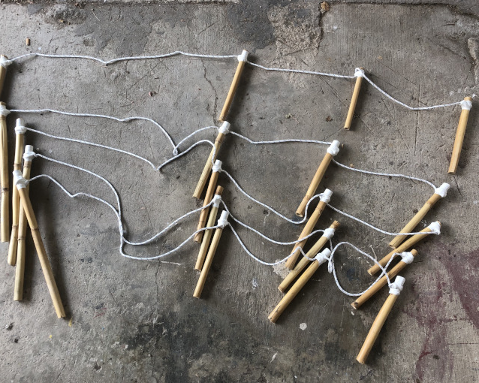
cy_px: 190
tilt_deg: -75.4
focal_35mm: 30
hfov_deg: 58.7
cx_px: 225
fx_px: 425
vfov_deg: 48.5
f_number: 1.8
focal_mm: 4
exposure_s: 1/120
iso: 25
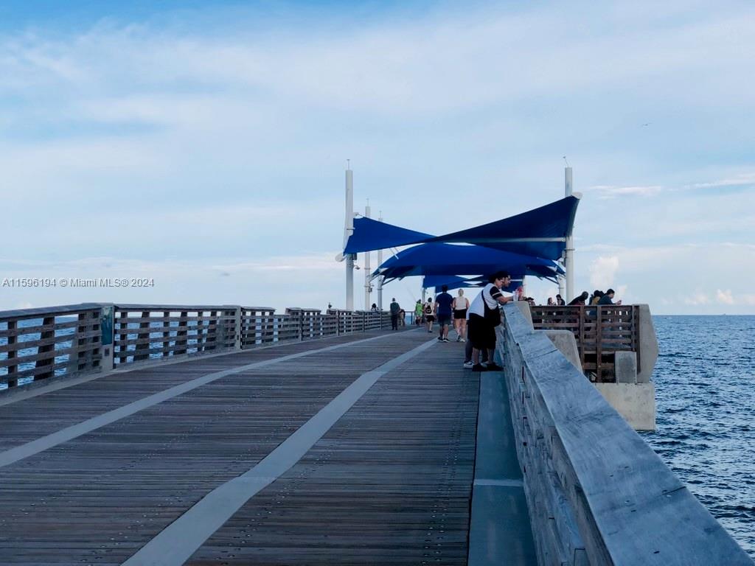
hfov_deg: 36.8
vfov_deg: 28.0
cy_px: 283
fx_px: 1134
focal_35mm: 52
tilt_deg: +3.1
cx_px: 378
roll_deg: +0.2
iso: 16
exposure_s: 1/857
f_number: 2.4
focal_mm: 6
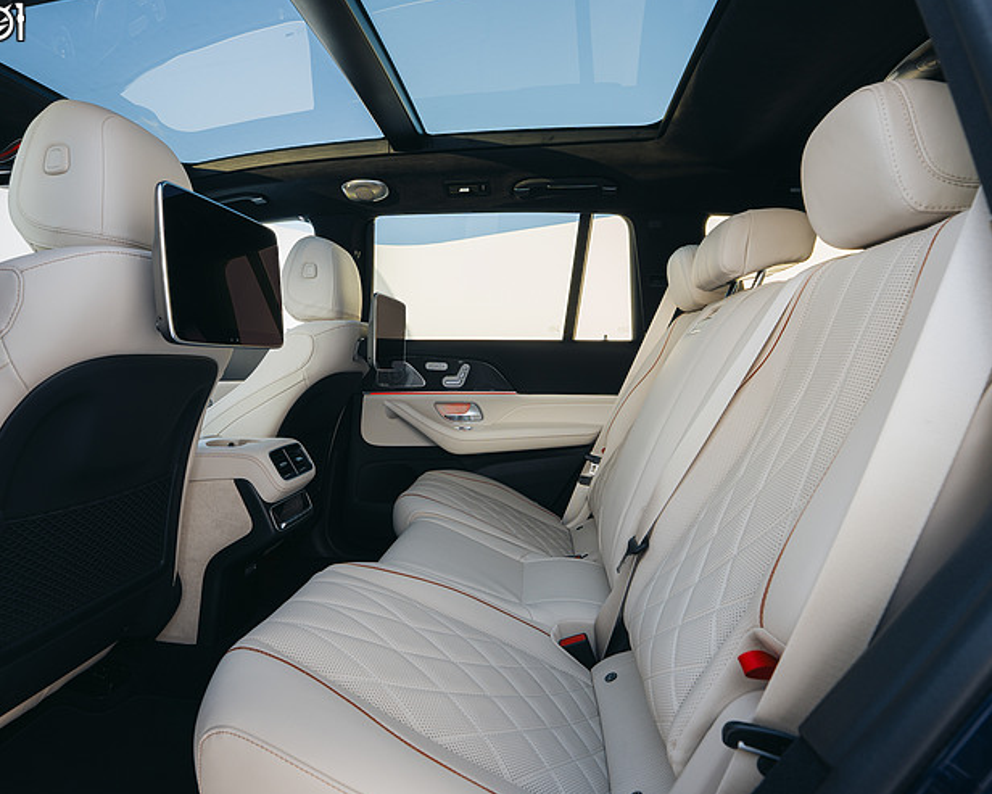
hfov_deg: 82.7
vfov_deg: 70.8
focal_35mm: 19
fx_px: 558
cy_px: 412
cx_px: 422
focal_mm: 16
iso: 100
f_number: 7.1
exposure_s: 1/25
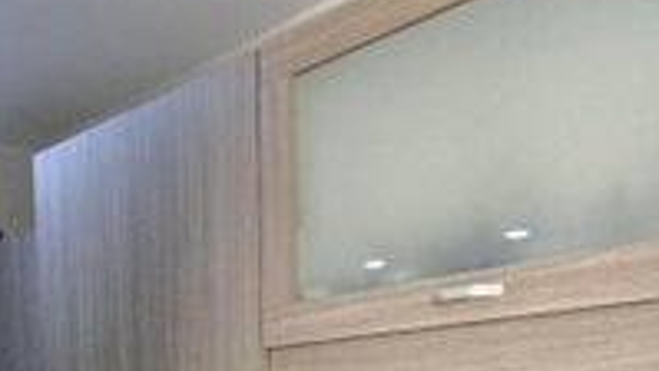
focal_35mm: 56
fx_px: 979
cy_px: 639
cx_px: 209
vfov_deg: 17.8
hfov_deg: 36.7
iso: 200
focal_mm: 1.65
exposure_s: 1/50
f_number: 2.2
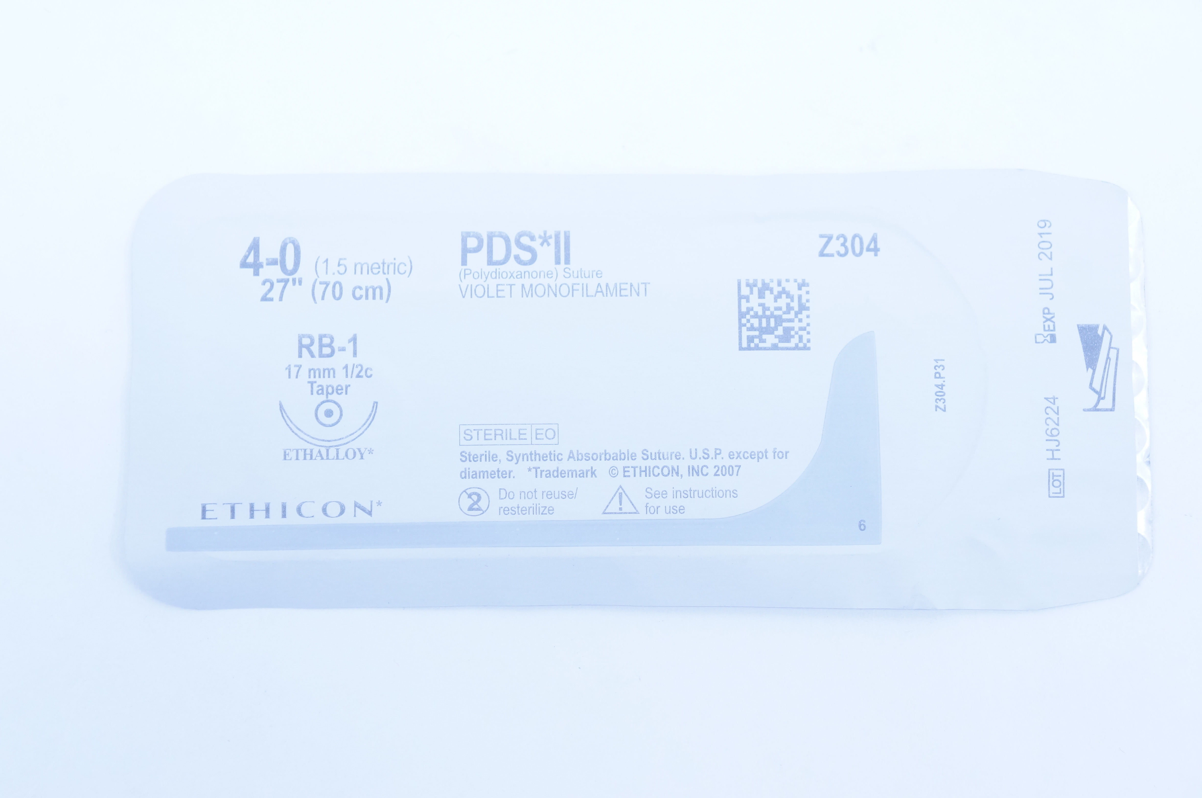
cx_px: 601
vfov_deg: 21.5
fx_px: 2101
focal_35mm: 63
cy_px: 399
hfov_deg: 31.9
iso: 800
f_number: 5.6
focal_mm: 42
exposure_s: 1/100
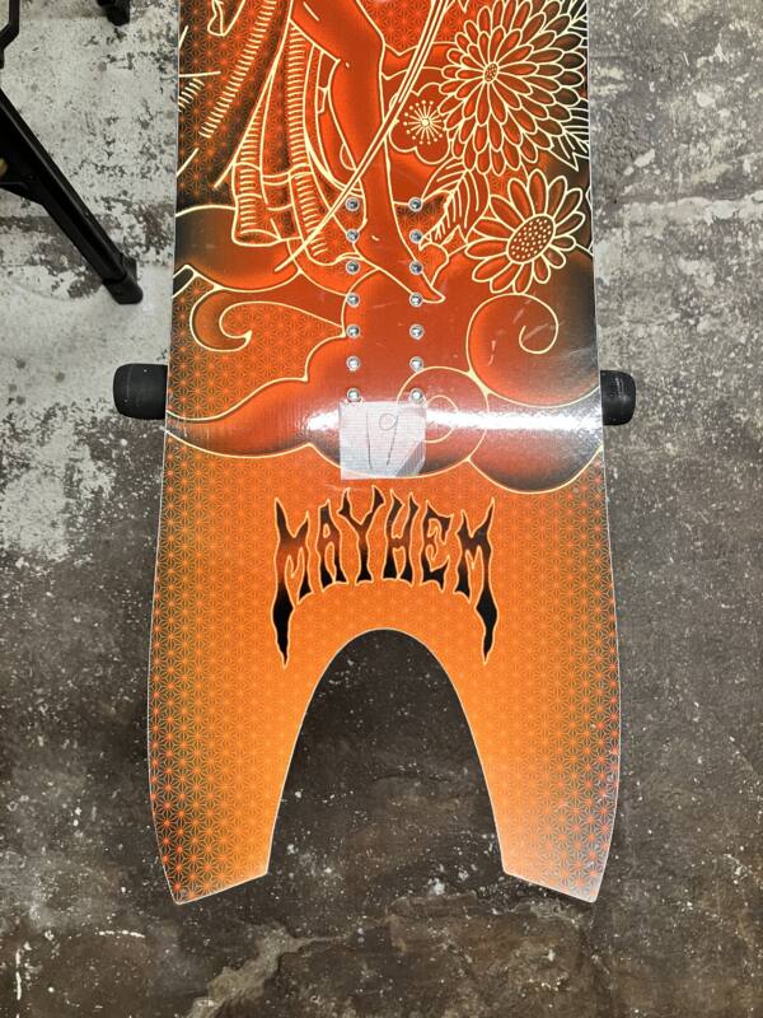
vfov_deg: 63.4
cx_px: 382
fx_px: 823
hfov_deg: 49.7
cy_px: 509
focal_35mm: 28
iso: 80
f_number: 1.8
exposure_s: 1/50
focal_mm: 3.99
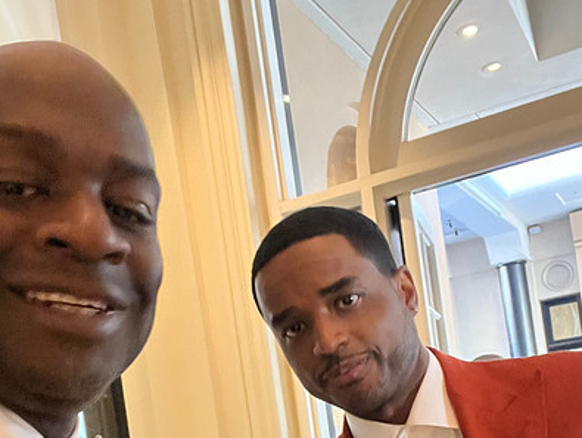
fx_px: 740
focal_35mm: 44
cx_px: 267
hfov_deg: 42.9
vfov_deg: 31.0
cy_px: 417
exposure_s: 1/30
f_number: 2.2
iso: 500
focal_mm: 2.71
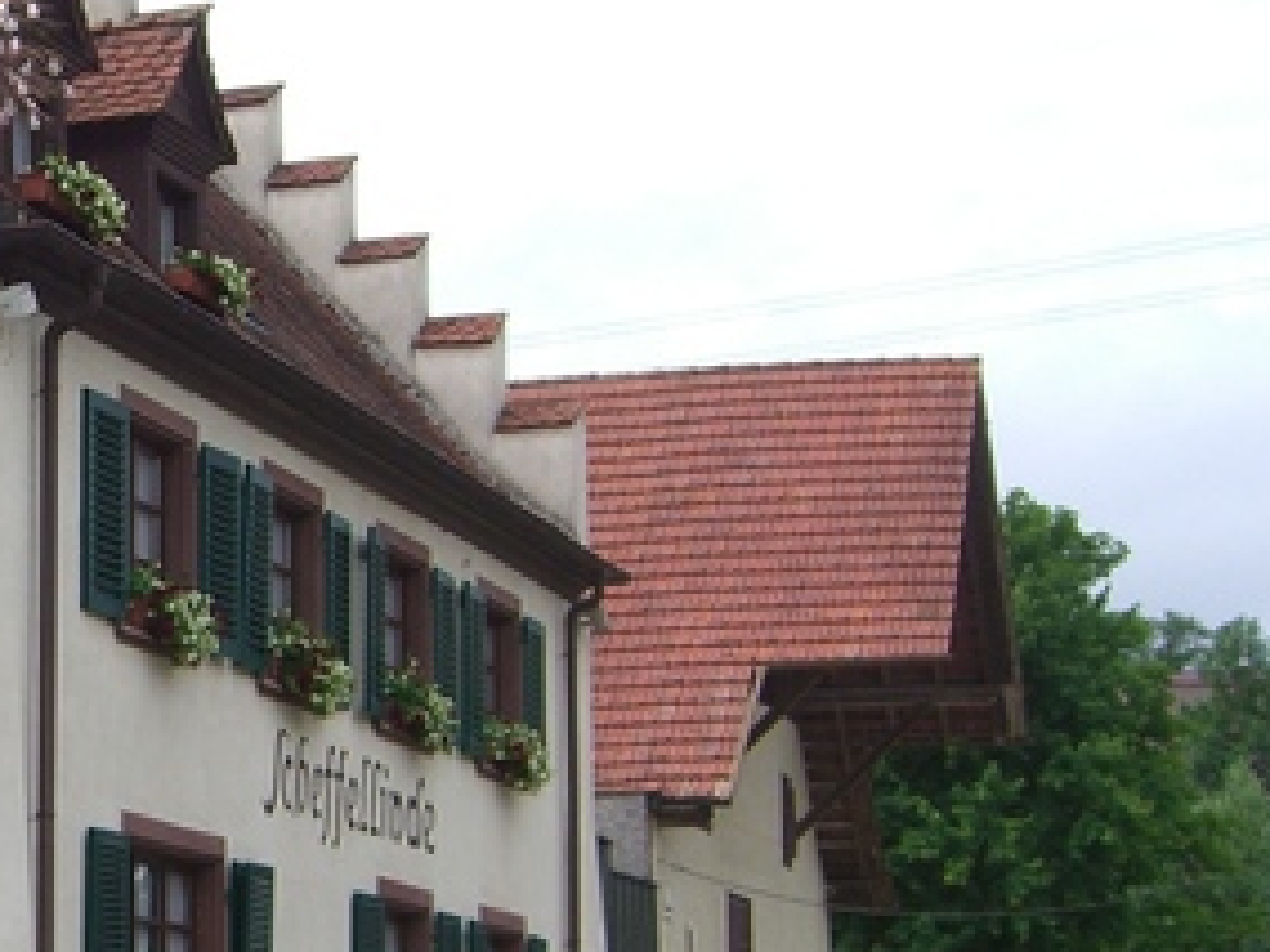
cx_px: -335
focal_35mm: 107
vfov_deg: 13.8
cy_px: 460
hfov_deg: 17.4
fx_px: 3926
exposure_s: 1/500
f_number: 4
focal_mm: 7.9
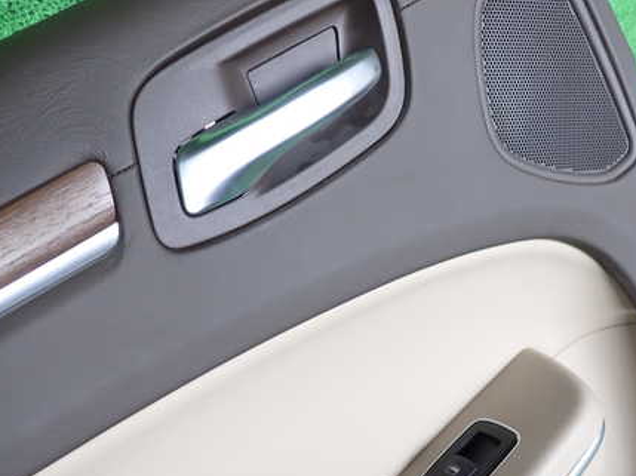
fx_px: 643
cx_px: 338
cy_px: 273
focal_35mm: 35
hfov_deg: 52.6
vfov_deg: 40.5
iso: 100
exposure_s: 1/100
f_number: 2
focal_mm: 4.5
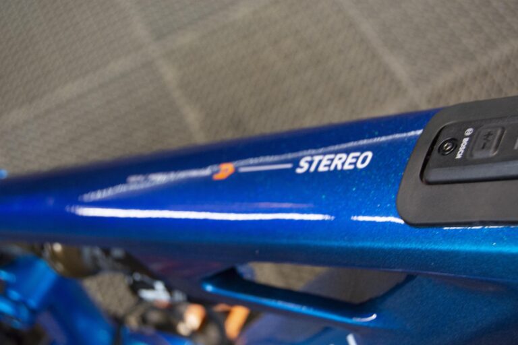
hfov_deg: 31.9
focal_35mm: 63
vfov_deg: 21.6
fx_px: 906
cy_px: 172
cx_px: 259
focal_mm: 42
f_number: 5
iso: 1800
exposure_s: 1/30
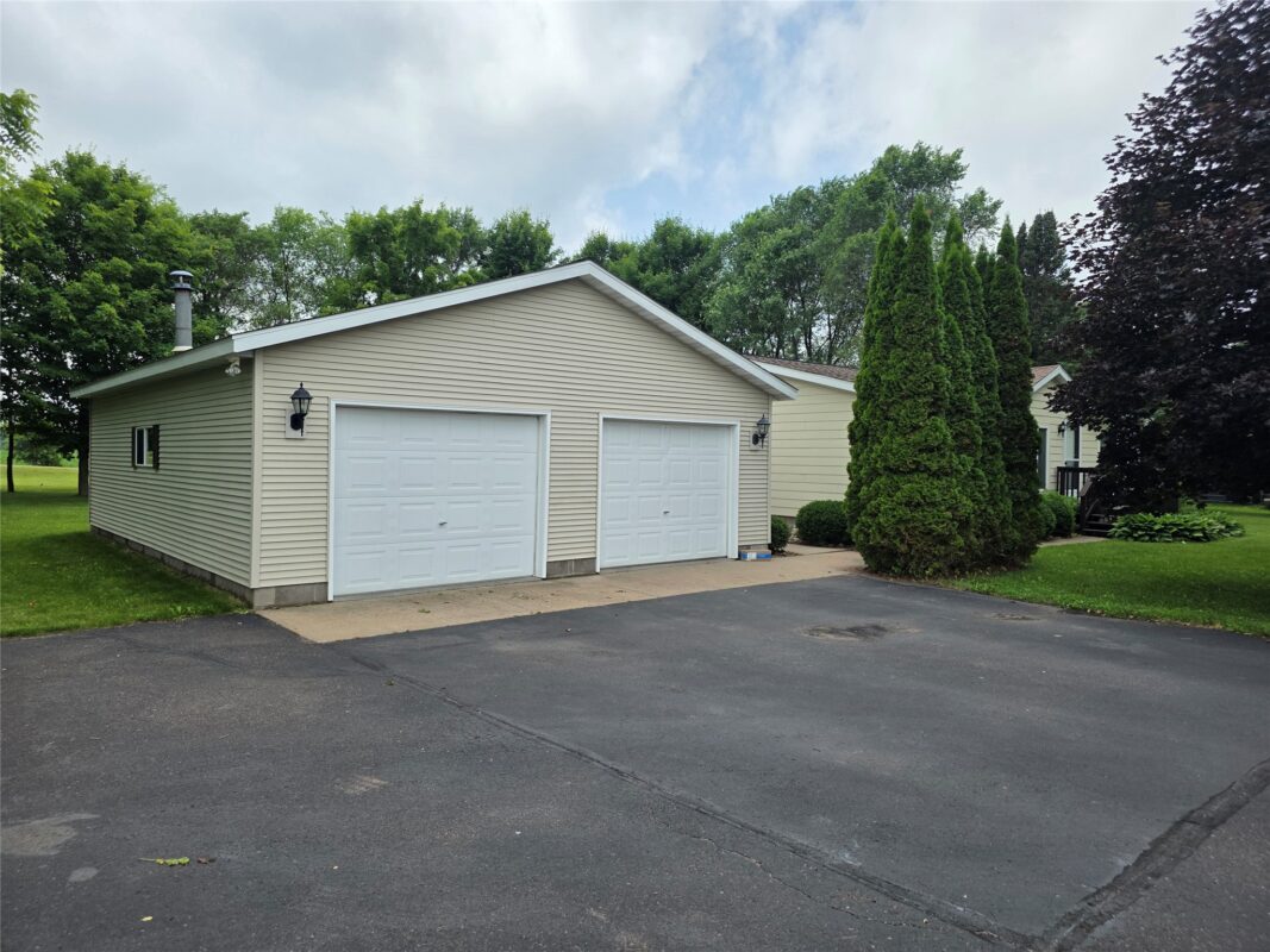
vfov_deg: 58.9
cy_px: 476
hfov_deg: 73.9
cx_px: 635
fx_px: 844
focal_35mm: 23
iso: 80
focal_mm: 6.3
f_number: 1.7
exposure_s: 1/5017
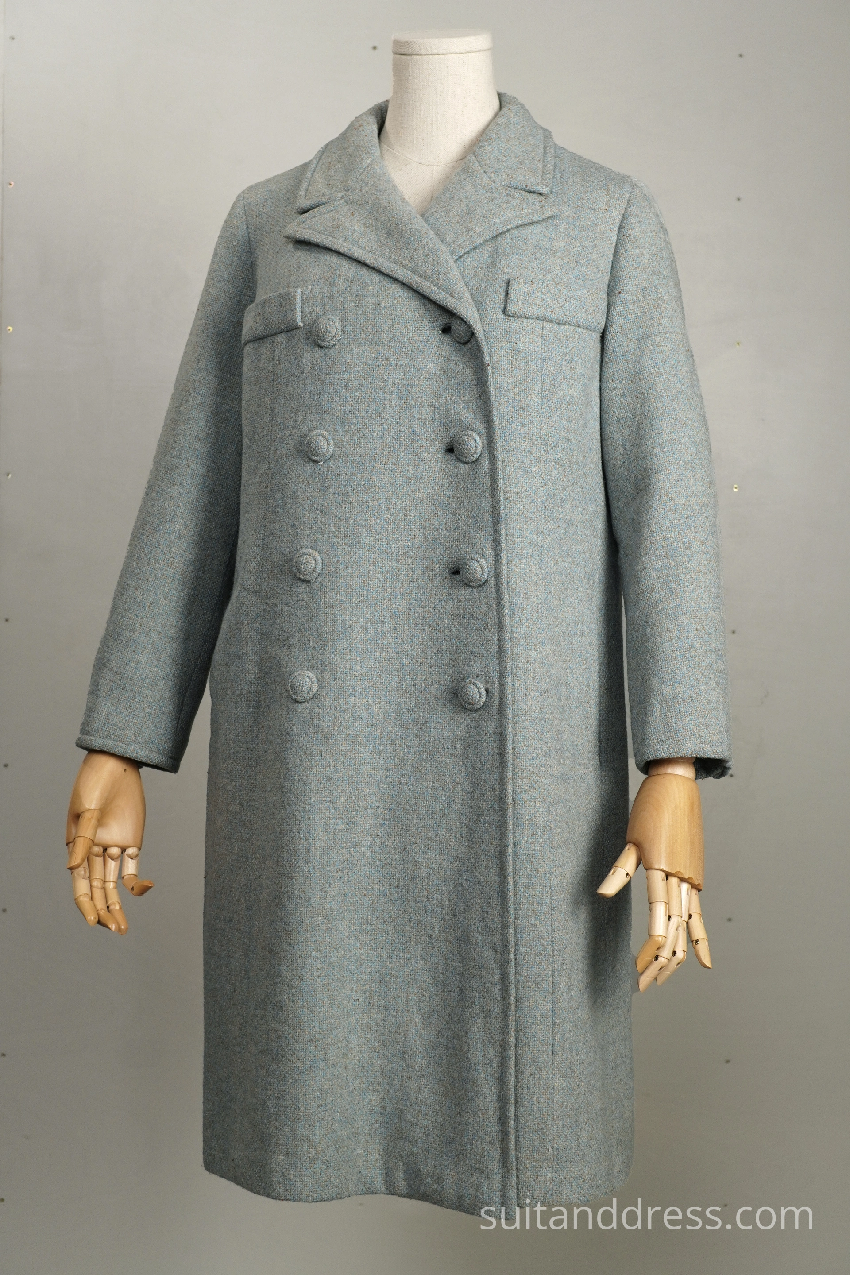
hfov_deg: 28.1
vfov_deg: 41.1
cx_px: 425
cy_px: 638
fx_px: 1700
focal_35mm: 48
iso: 400
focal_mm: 32
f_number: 6.3
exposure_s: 1/50
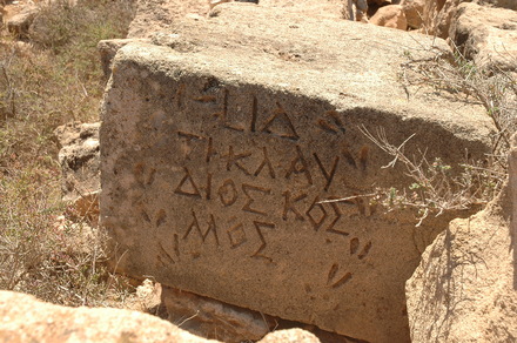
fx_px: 753
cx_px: 258
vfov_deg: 25.7
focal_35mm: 52
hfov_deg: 37.9
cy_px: 172
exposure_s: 1/100
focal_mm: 35
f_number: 13
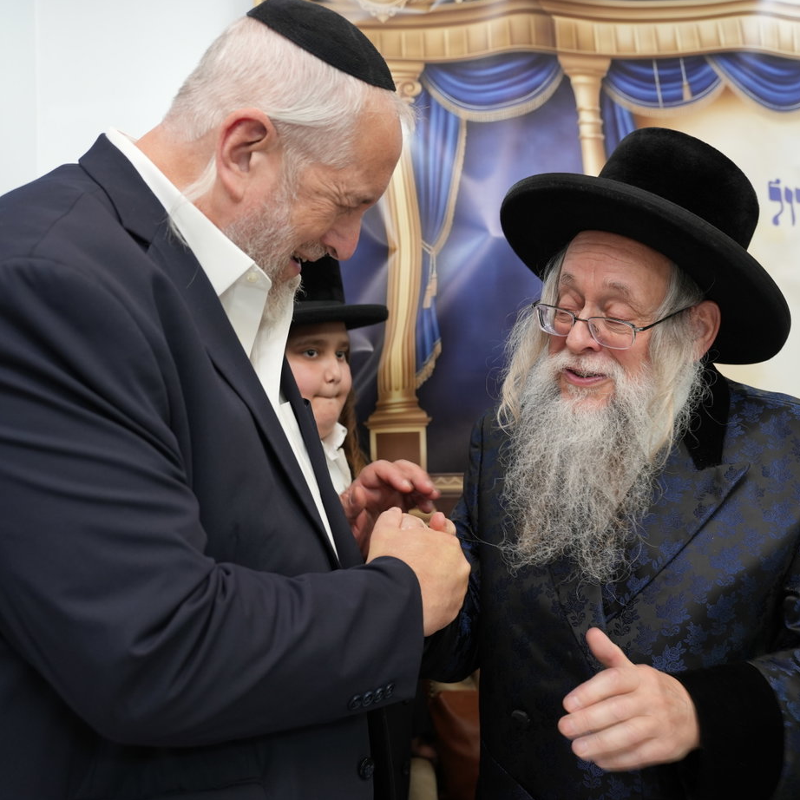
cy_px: 402
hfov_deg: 41.7
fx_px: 1049
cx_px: 426
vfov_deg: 41.7
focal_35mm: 40
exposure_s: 1/125
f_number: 3.5
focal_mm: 31.1
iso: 800
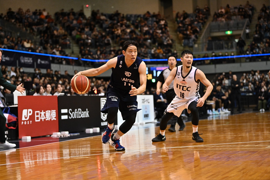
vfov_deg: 16.7
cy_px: 90
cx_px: 135
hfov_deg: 24.8
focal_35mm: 82
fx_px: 615
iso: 8000
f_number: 2.8
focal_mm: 82
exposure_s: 1/1250
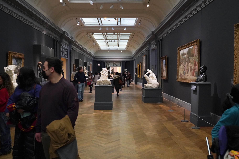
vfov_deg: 38.9
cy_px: 80
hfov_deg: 55.8
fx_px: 226
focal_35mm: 34
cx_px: 120
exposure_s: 1/100
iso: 6400
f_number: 5
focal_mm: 34
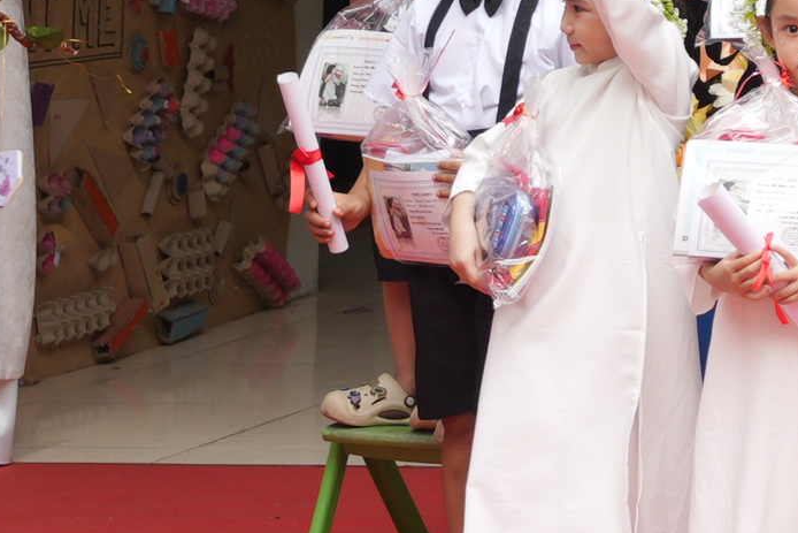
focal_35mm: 222
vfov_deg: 6.0
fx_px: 4914
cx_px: 2140
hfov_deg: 8.3
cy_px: -671
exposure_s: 1/200
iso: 160
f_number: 4
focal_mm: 33.4
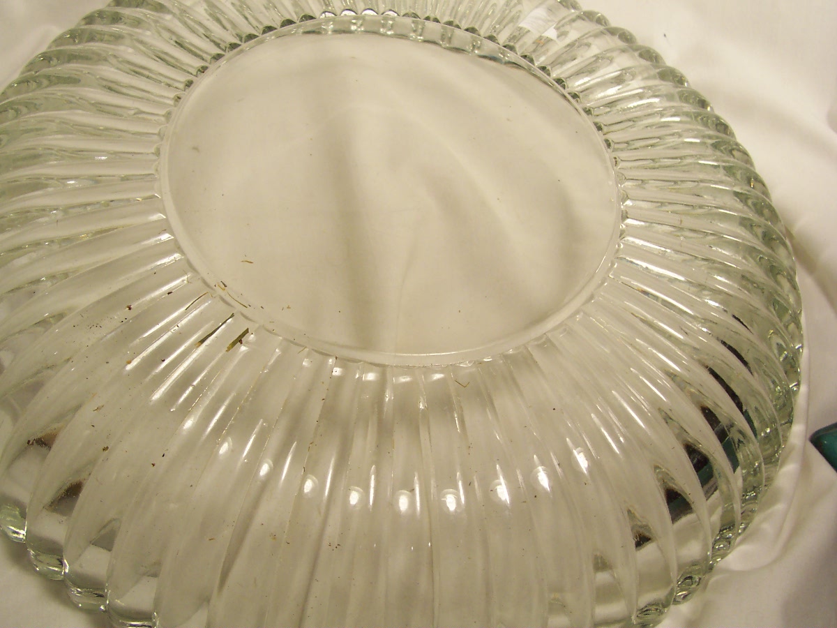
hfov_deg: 50.1
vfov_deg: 38.7
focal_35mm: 37
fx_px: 895
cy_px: 314
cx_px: 418
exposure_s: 1/250
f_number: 2.8
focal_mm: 5.6
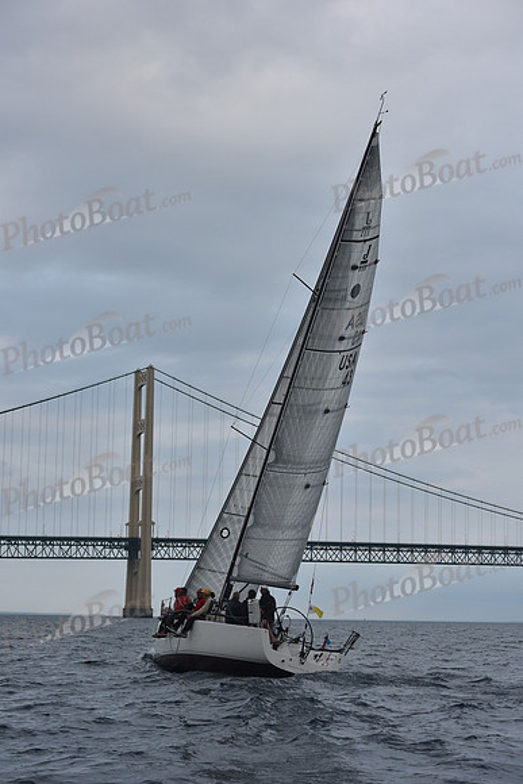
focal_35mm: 70
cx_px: 262
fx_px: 1524
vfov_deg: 28.8
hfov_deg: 19.5
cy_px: 392
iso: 400
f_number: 7.1
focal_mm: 70
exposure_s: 1/800
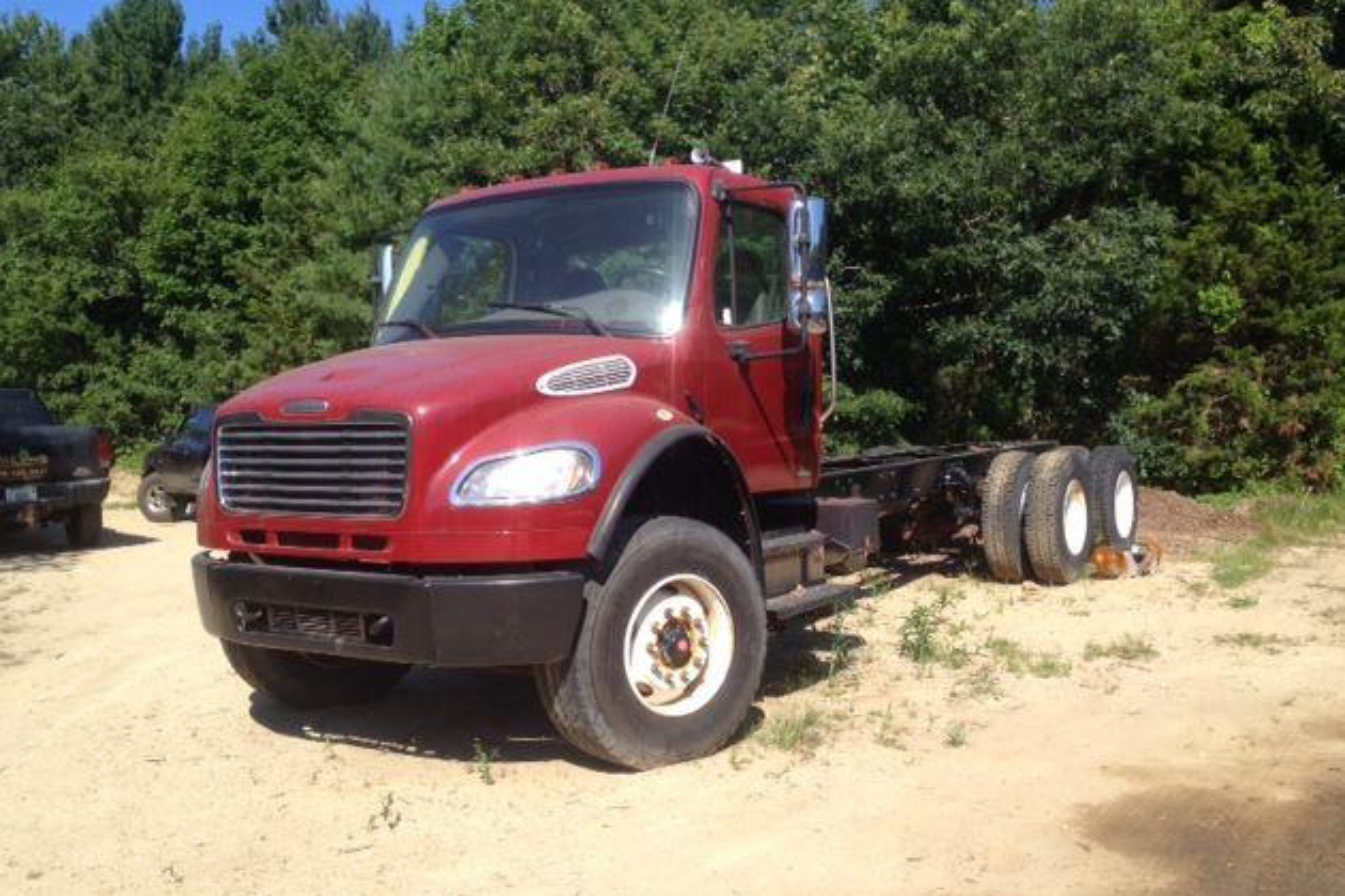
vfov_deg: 35.9
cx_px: 681
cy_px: 444
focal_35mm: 37
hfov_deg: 51.9
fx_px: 1382
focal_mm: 4.28
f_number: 2.4
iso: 50
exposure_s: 1/1284
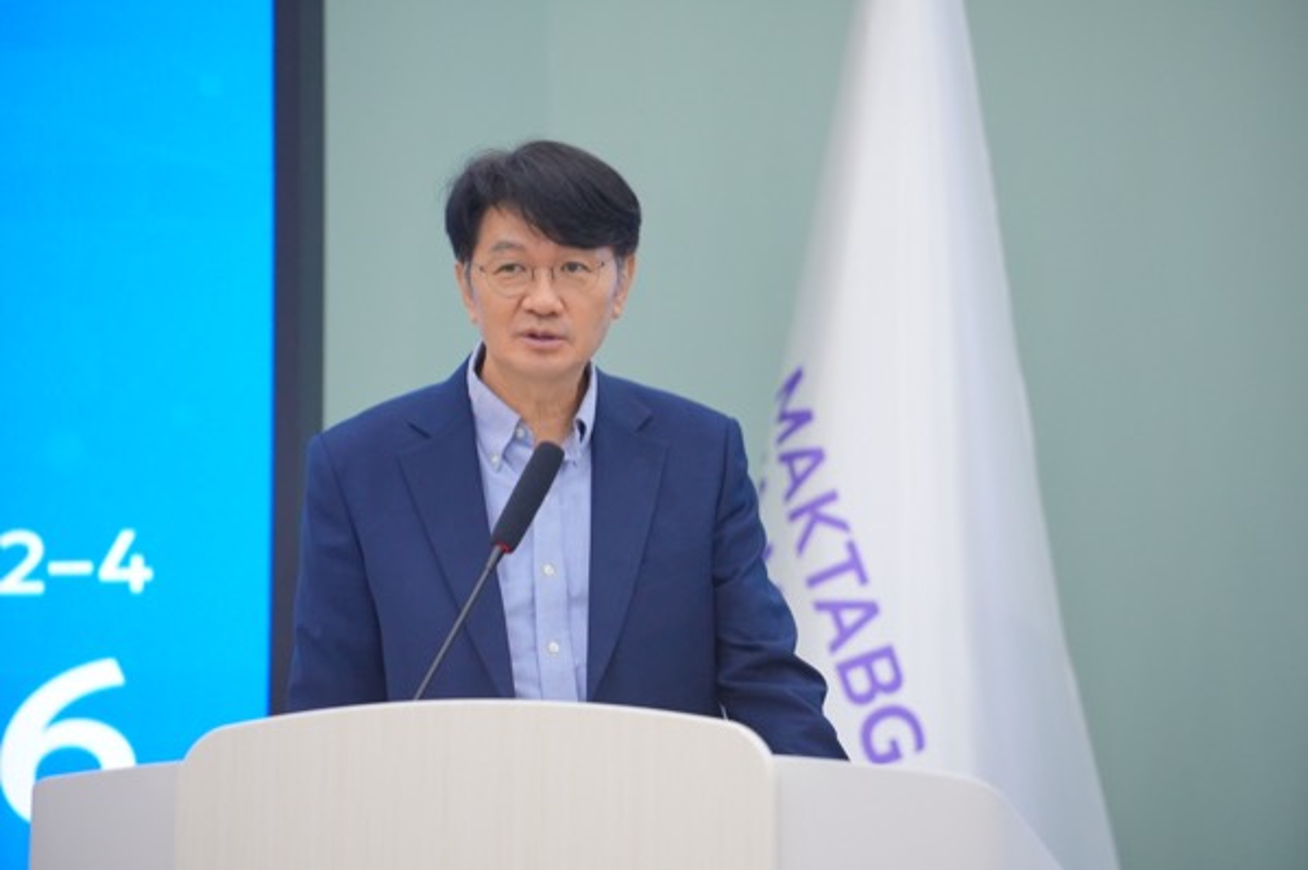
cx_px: 654
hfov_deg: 10.3
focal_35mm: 200
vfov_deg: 6.9
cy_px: 435
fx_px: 7261
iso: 3200
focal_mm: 200
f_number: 4.5
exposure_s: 1/125
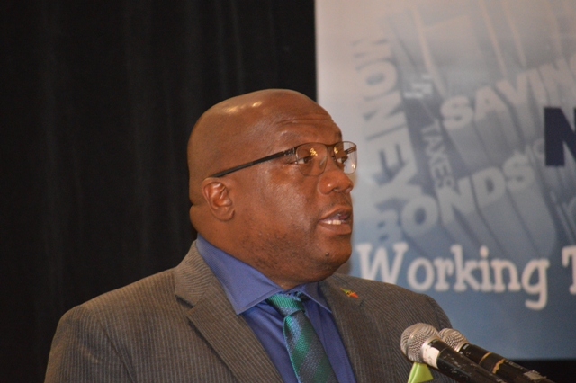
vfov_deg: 5.1
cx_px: 288
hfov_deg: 7.6
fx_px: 4318
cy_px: 192
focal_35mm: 270
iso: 3200
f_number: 5.6
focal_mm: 180
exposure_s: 1/60
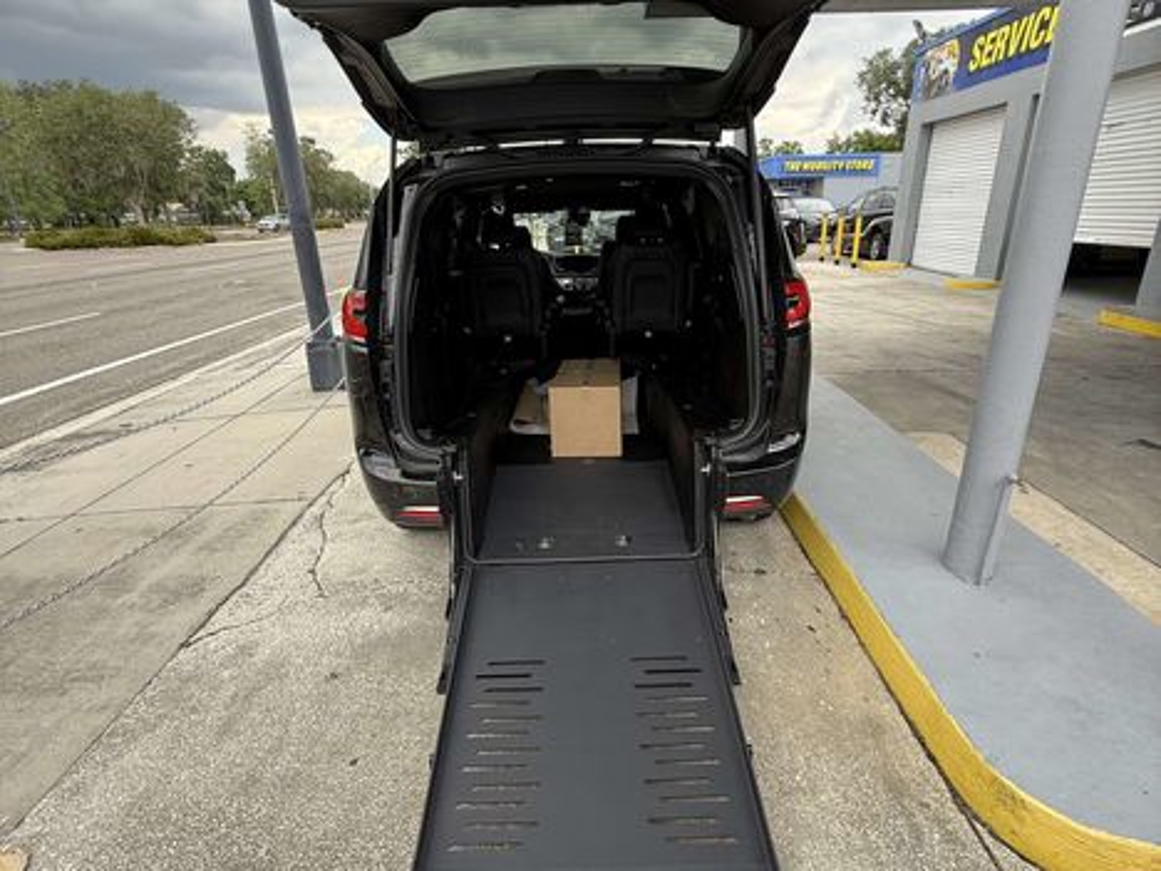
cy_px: 436
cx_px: 580
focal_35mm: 14
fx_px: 470
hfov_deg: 102.1
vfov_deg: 85.7
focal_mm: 2.22
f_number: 2.2
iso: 50
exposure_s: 1/180
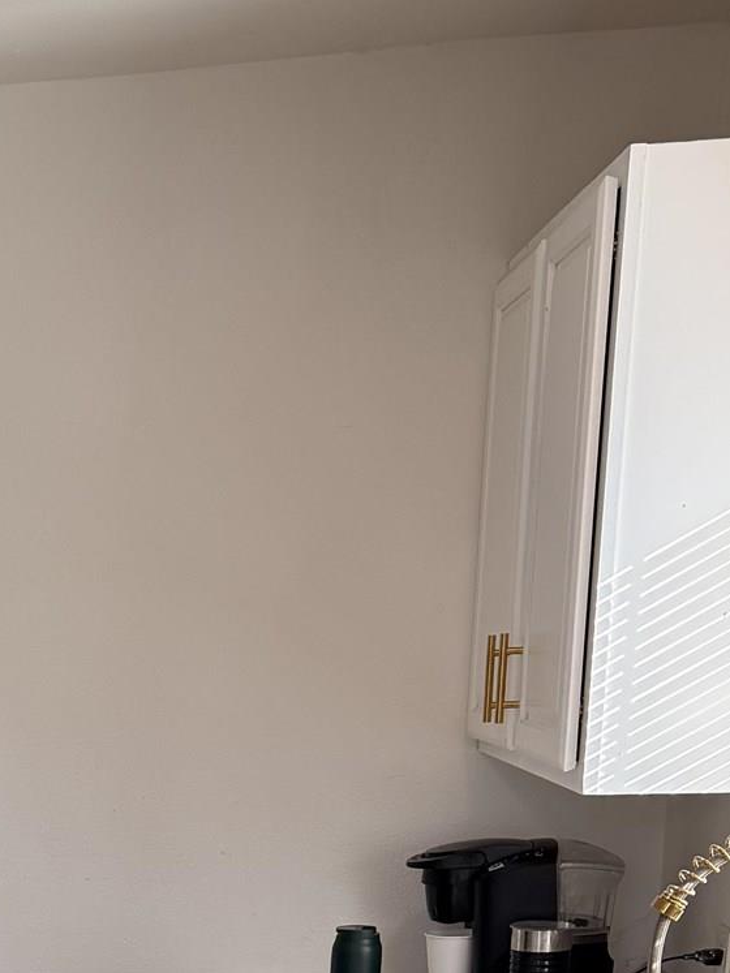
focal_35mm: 74
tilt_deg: -17.1
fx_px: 2081
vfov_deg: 23.6
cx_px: -241
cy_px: 1228
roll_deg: +2.1
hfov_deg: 18.4
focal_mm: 6.76
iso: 100
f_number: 1.78
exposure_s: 1/342
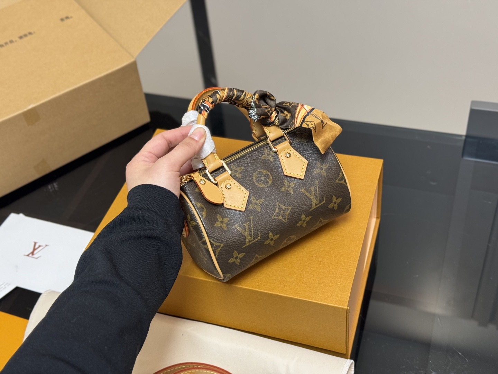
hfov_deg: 39.7
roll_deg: +7.5
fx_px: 691
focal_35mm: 48
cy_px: 187
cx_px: 249
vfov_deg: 30.3
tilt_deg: -44.6
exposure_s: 1/60
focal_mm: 6.76
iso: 125
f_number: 1.78
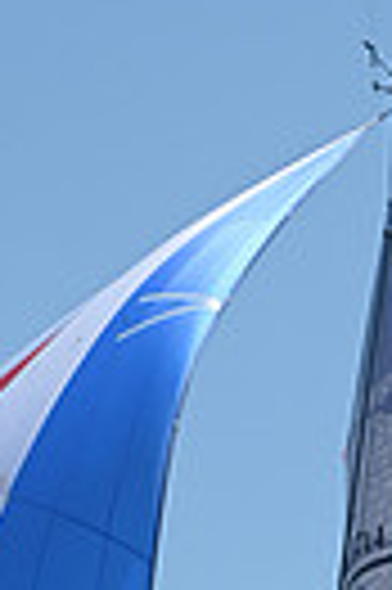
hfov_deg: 4.4
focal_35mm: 311
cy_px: 1139
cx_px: 246
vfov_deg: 6.5
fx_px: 5093
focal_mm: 70
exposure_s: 1/1000
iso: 320
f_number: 10
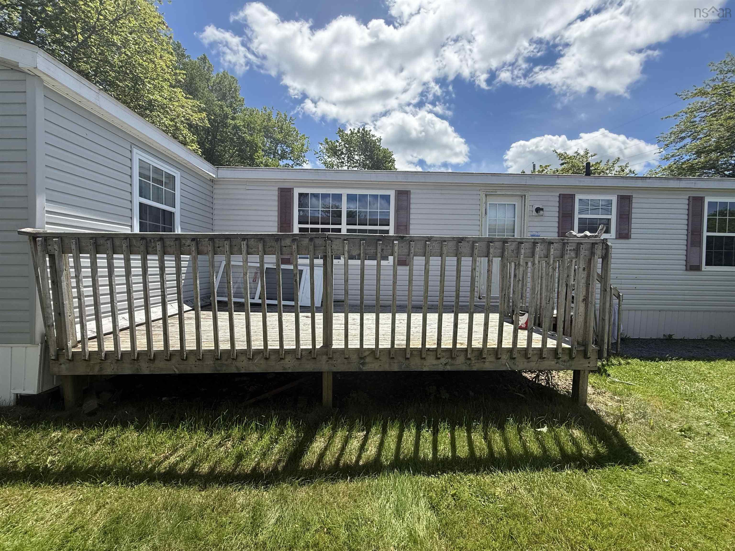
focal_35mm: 14
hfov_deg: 102.1
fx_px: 297
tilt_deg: -1.5
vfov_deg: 85.7
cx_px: 368
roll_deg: -1.1
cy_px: 276
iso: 64
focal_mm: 2.22
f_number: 2.2
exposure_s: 1/2092
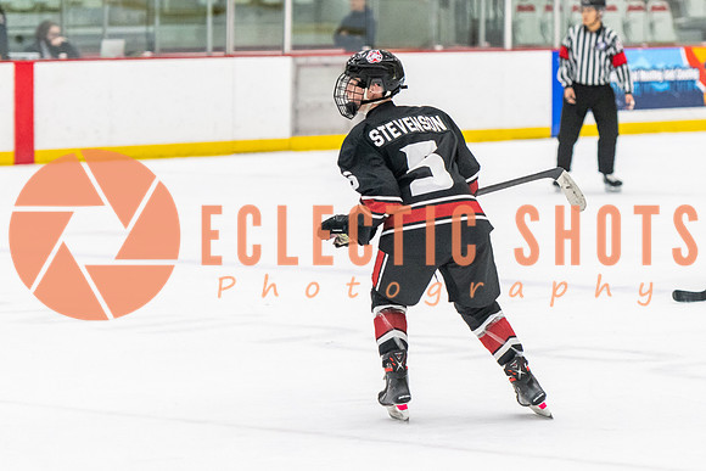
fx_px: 3761
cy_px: 227
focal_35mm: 192
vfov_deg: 7.2
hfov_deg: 10.7
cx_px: 461
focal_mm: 112
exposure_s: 1/640
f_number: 2.8
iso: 3200
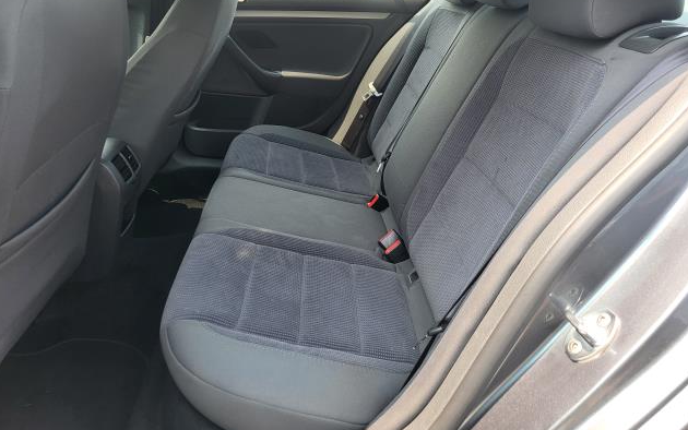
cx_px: 343
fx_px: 525
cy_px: 177
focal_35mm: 28
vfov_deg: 44.4
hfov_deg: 66.5
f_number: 1.8
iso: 40
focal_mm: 5.4
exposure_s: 1/245
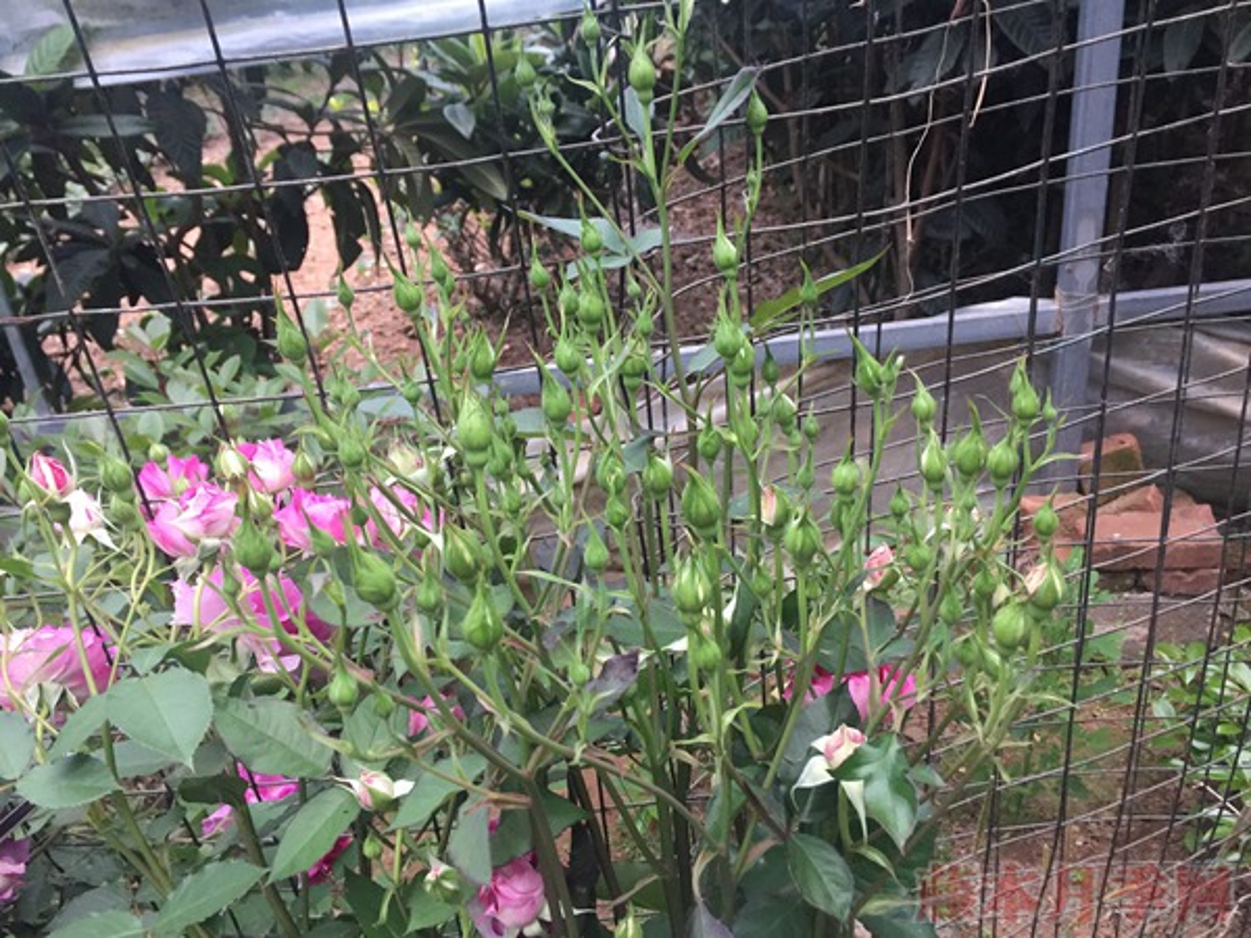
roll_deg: +7.1
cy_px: 469
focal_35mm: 29
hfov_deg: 61.7
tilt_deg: -26.5
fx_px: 1048
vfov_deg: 48.2
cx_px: 626
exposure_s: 1/33
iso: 160
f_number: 2.2
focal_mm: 4.15
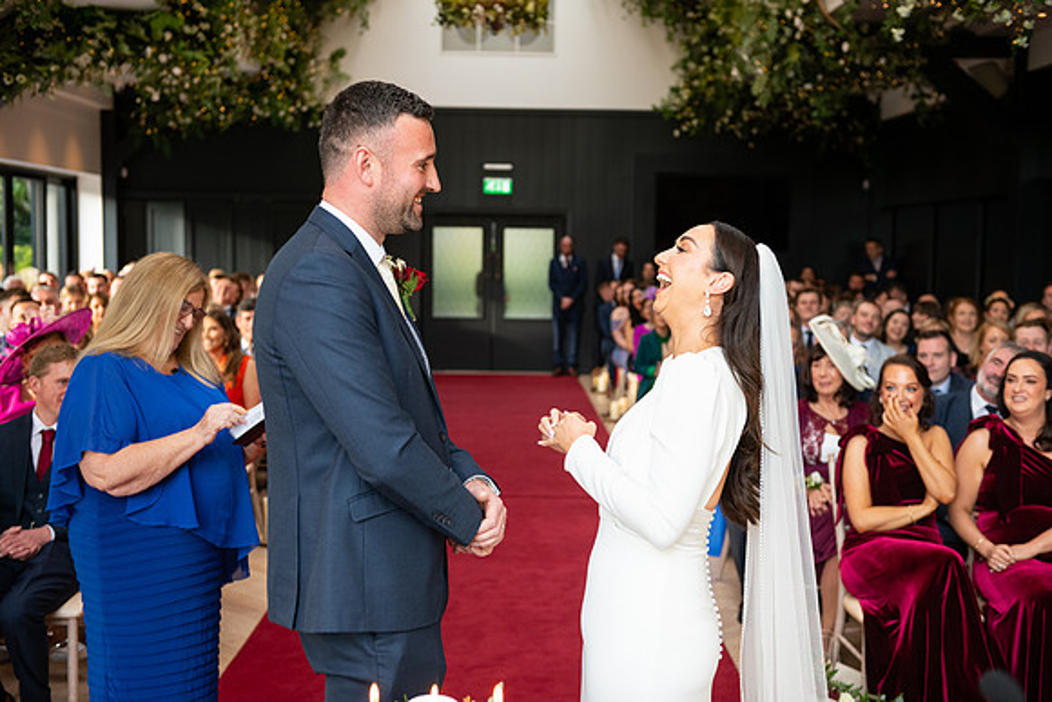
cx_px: 526
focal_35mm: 48
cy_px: 351
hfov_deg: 41.1
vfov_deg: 28.1
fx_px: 1403
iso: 640
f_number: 3.5
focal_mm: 48
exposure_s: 1/160
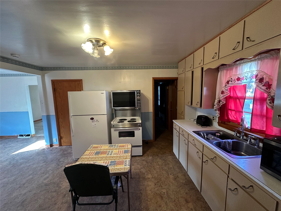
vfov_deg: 85.7
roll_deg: +1.0
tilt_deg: -5.8
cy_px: 106
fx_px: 114
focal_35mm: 14
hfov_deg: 102.1
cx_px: 140
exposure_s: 1/60
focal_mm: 2.22
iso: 400
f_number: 2.2
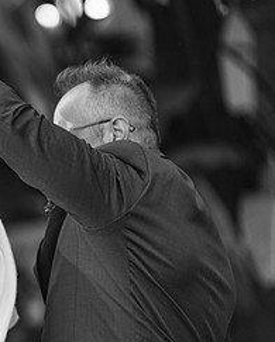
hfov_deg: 3.4
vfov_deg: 4.2
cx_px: -100
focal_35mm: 460
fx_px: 4671
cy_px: 226
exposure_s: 1/125
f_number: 2.8
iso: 320
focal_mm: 200
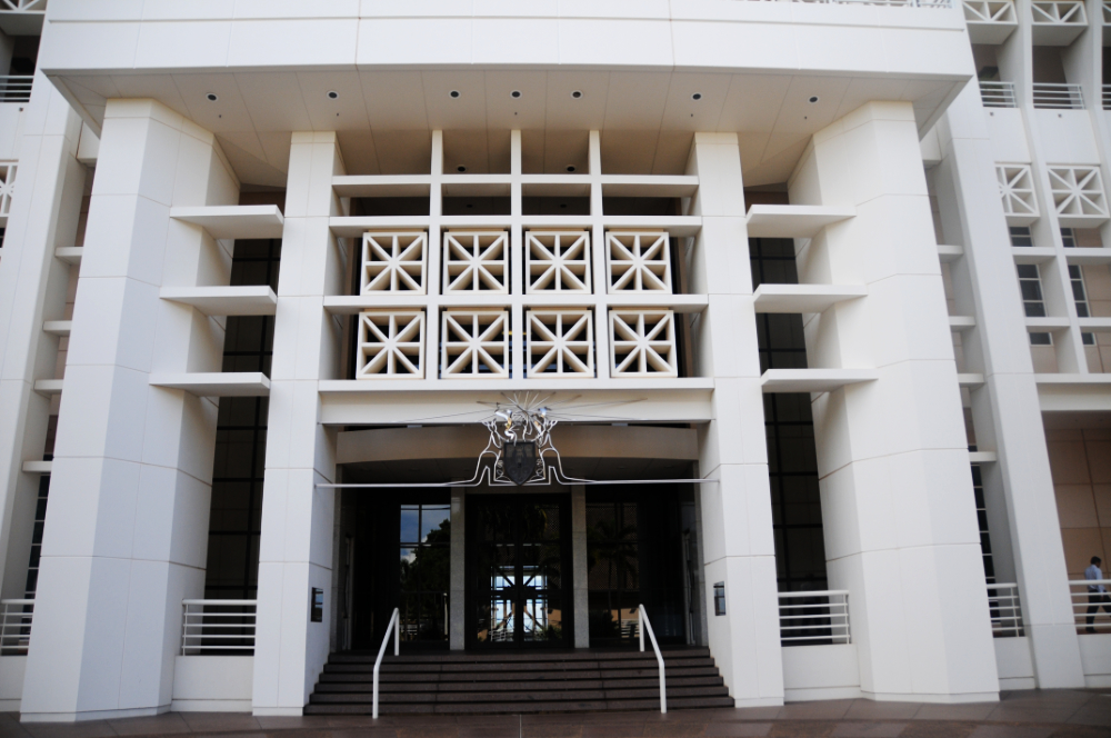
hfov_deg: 67.4
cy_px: 369
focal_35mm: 27
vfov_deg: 47.8
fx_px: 832
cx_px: 556
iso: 250
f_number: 3.5
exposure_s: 1/1250
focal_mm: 18
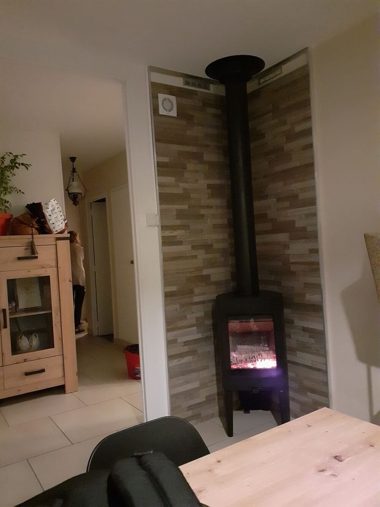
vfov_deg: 65.3
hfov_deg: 51.4
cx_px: 190
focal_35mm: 27
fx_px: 395
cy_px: 254
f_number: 1.9
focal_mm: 3.6
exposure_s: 1/20
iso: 1250
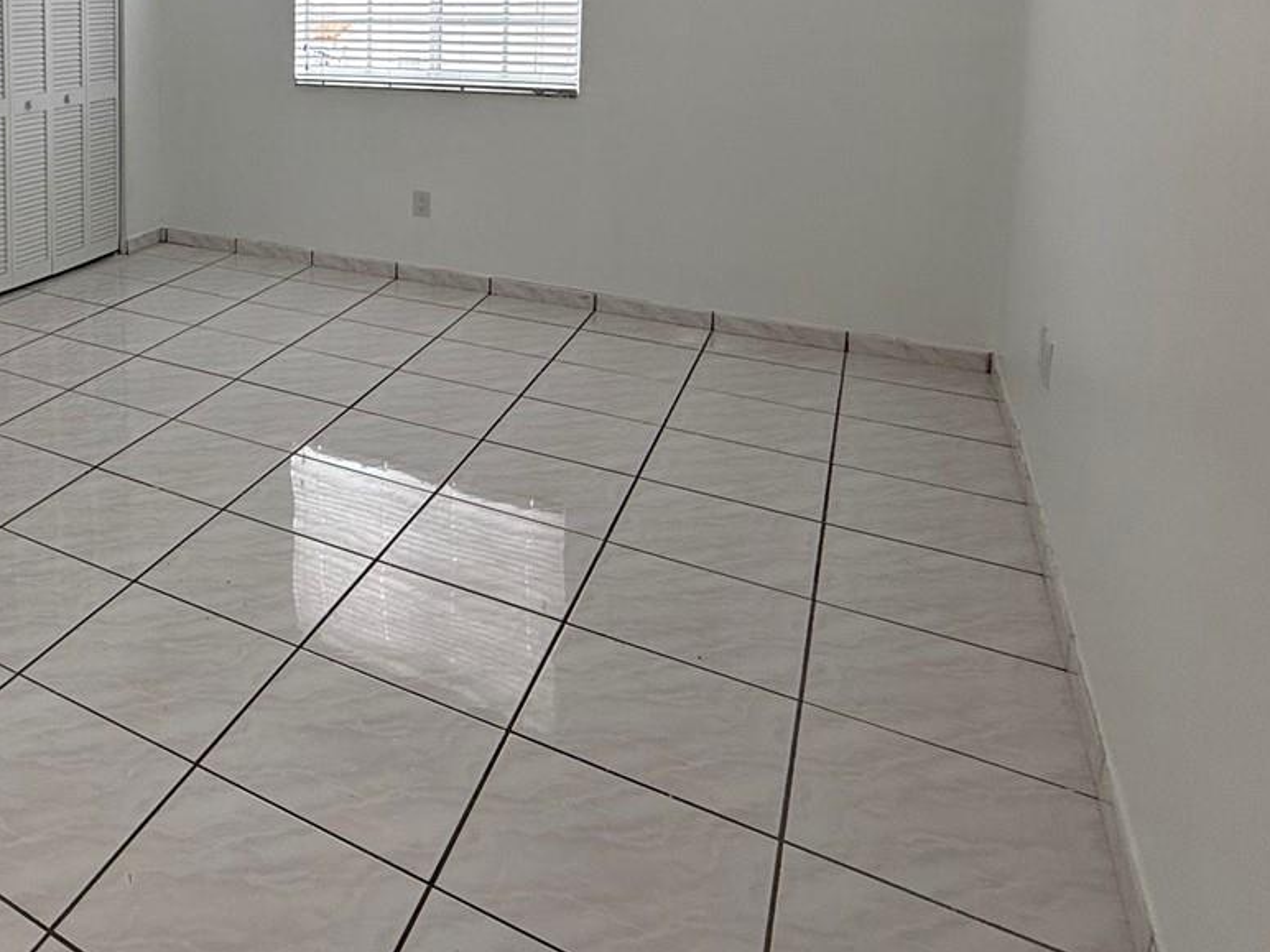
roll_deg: +0.5
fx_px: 1064
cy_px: 100
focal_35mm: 29
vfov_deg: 44.1
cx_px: 64
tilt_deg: -7.7
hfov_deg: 52.0
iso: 64
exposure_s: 1/158
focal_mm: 2.22
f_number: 2.2
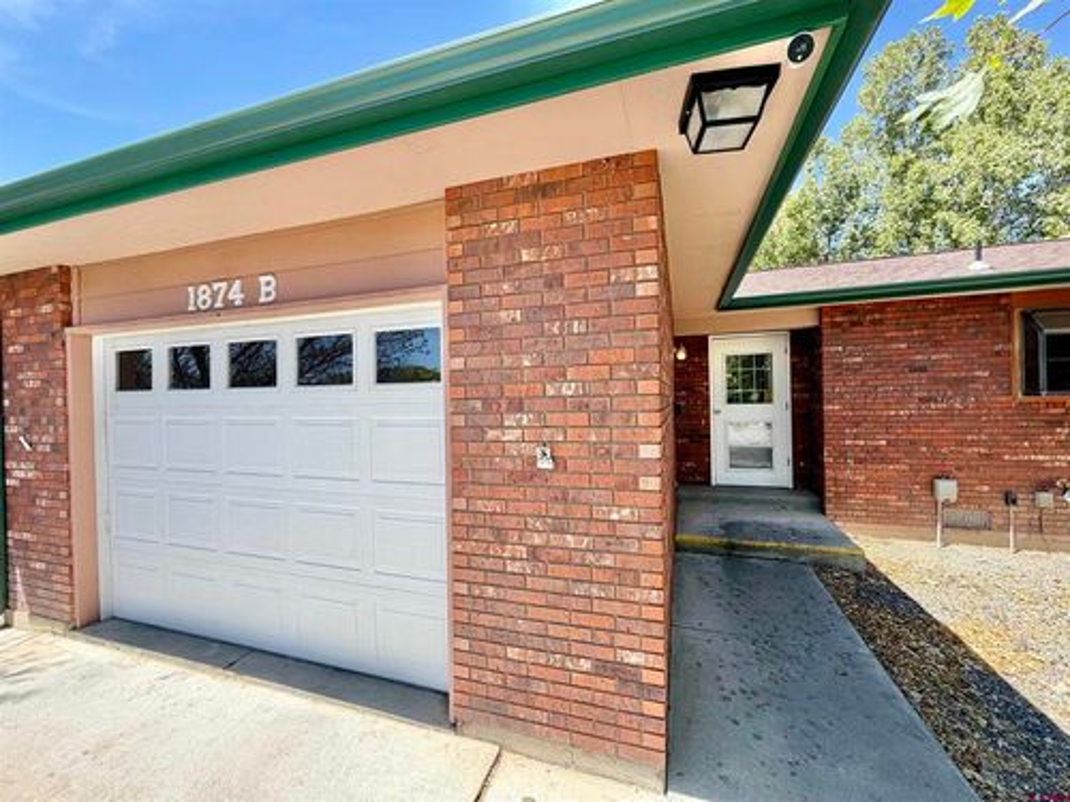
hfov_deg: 102.1
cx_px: 535
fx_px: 433
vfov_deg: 85.7
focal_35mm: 14
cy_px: 401
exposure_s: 1/574
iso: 40
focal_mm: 2.22
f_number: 2.2
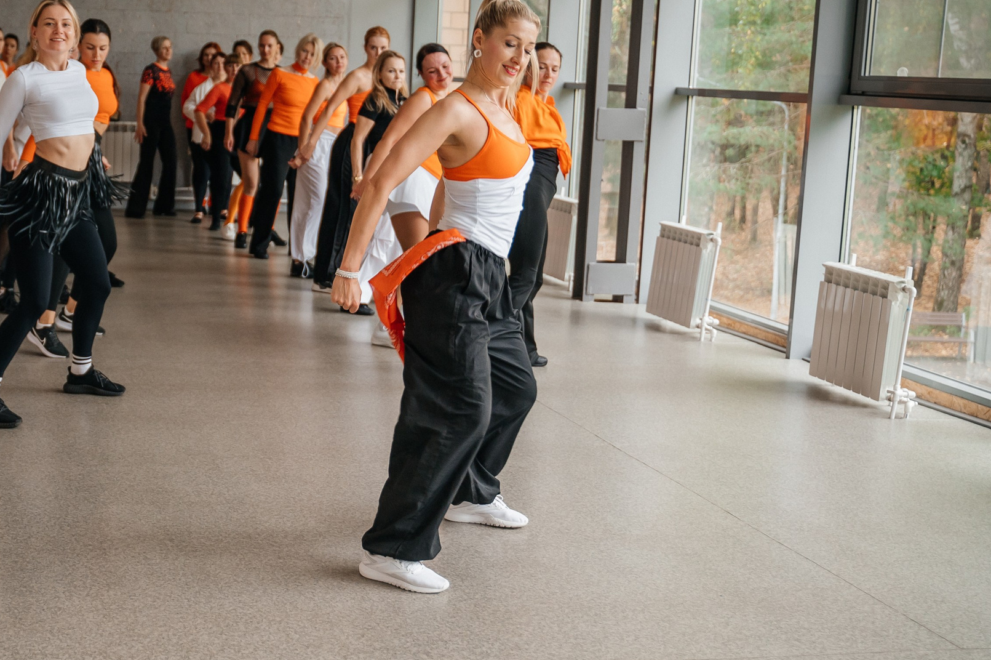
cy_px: 330
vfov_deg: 23.0
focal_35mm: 59
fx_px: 1623
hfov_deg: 33.3
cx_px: 261
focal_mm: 36
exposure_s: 1/125
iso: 720
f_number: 2.8
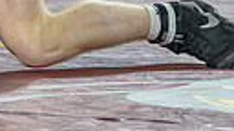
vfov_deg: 2.1
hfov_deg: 3.7
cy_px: -290
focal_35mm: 583
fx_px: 3617
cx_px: -233
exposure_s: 1/800
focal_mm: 93
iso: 1800
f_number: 2.8
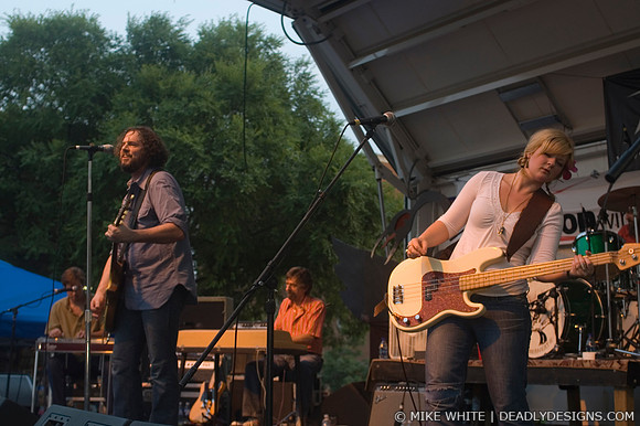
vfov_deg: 25.7
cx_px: 320
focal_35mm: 52
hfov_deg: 37.9
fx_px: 933
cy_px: 213
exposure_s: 1/125
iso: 200
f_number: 4
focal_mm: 35
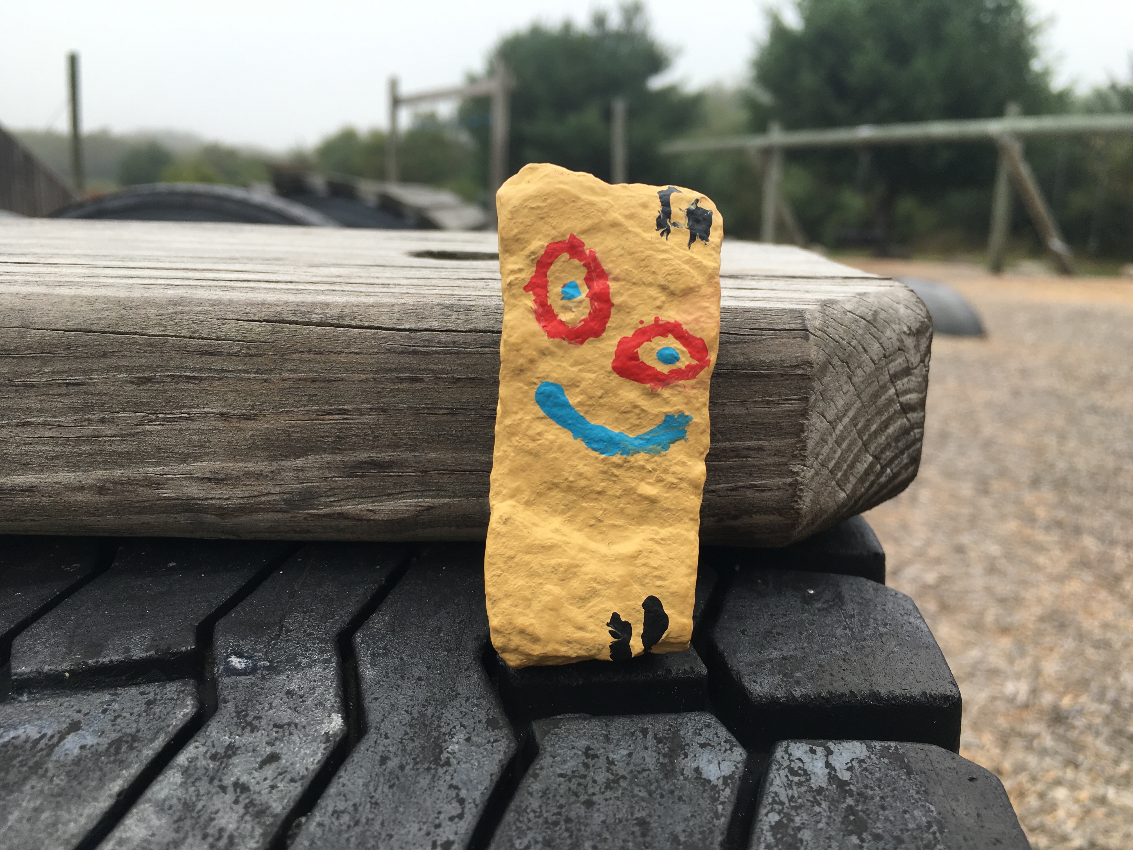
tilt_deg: -12.3
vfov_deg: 48.2
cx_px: 566
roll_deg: -2.4
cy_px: 425
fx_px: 949
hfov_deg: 61.7
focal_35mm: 29
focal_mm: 4.15
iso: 25
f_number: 2.2
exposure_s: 1/416
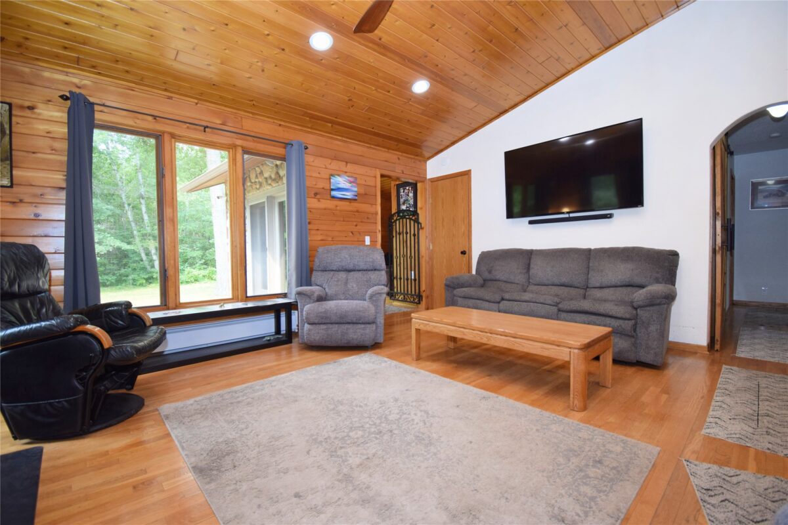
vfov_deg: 77.3
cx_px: 394
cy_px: 262
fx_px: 328
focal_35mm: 15
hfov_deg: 100.4
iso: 400
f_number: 4.5
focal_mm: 10
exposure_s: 1/80
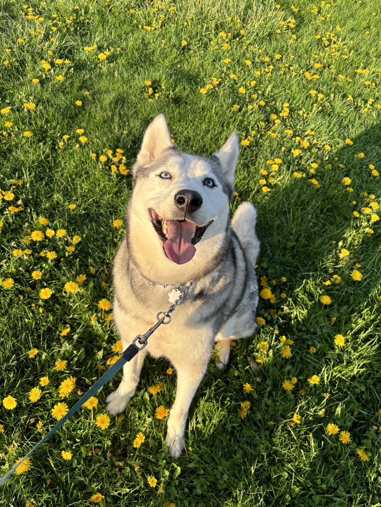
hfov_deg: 53.1
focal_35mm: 26
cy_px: 254
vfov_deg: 67.3
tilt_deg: -48.9
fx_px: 382
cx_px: 190
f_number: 1.6
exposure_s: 1/978
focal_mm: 5.96
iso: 50
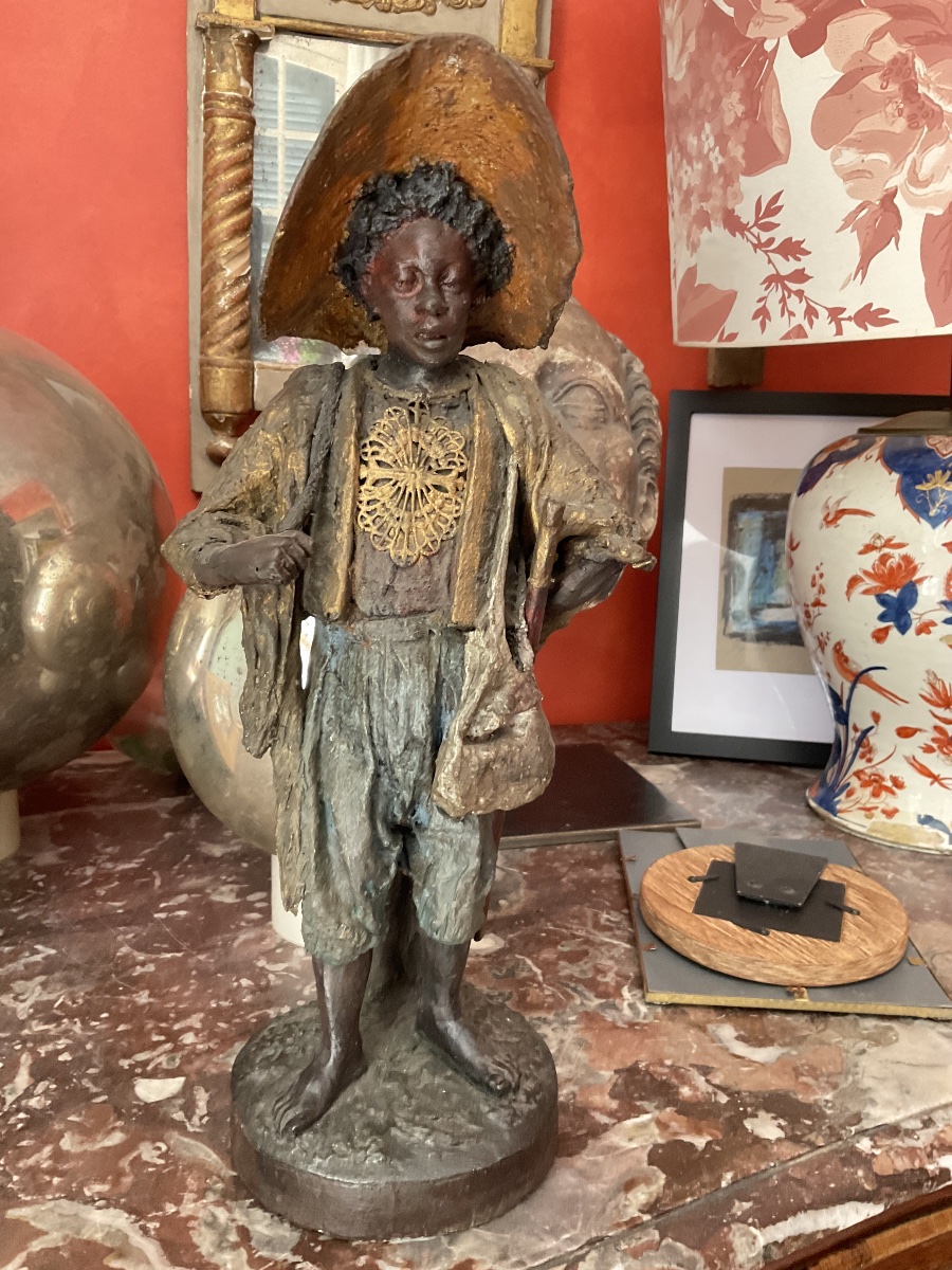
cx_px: 476
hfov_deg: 48.2
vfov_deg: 61.7
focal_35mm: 29
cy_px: 635
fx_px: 1063
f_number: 1.8
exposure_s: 1/50
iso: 250
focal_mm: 3
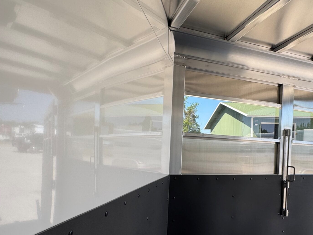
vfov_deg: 52.3
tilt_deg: -2.0
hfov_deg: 67.3
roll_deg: -1.0
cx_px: 164
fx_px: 235
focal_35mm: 26
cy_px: 151
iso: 40
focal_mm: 2.22
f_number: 2.2
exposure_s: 1/462
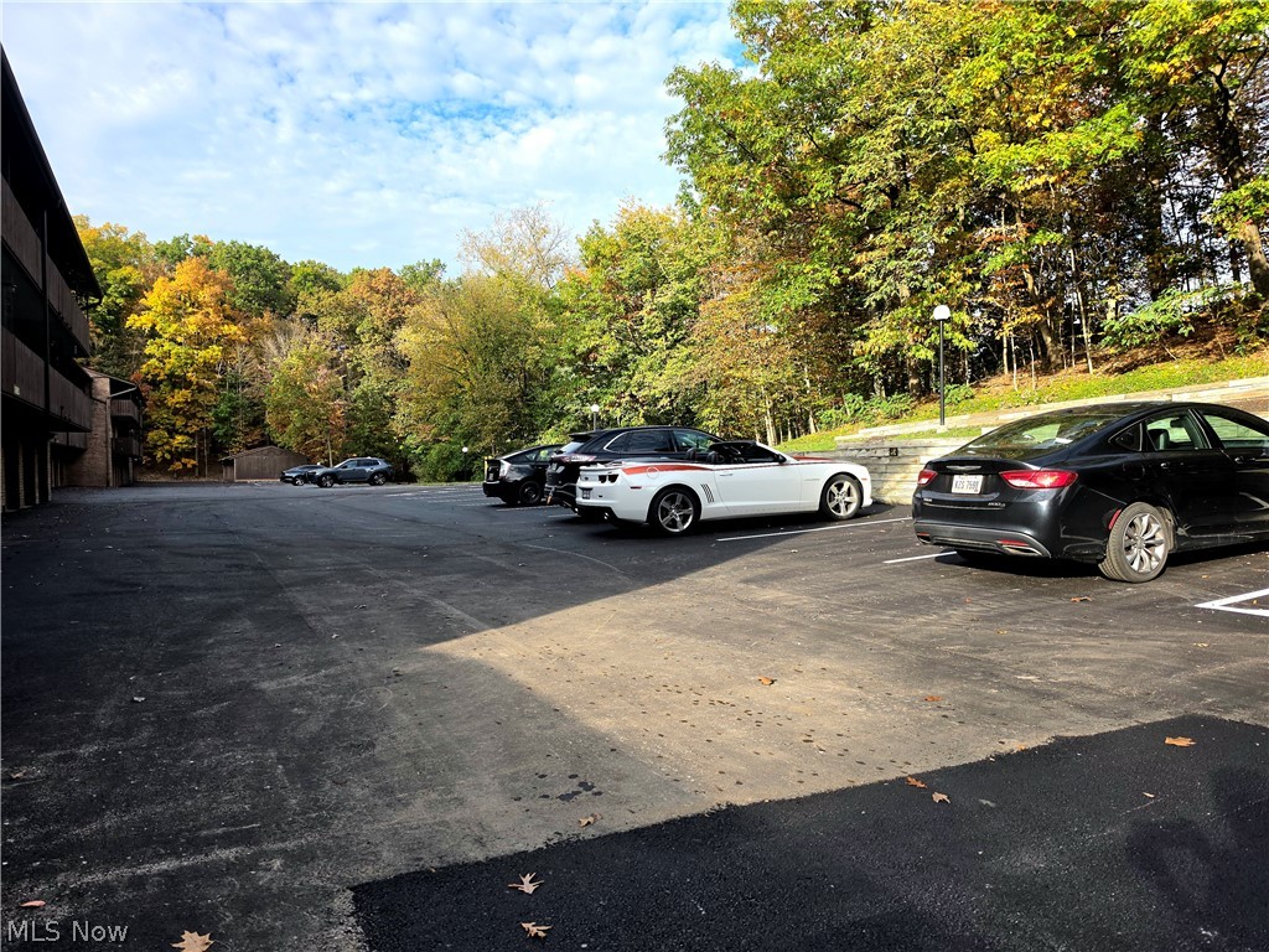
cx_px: 634
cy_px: 476
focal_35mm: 23
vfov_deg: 58.9
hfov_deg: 73.9
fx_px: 843
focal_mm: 6.5
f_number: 1.4
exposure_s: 1/435
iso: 10
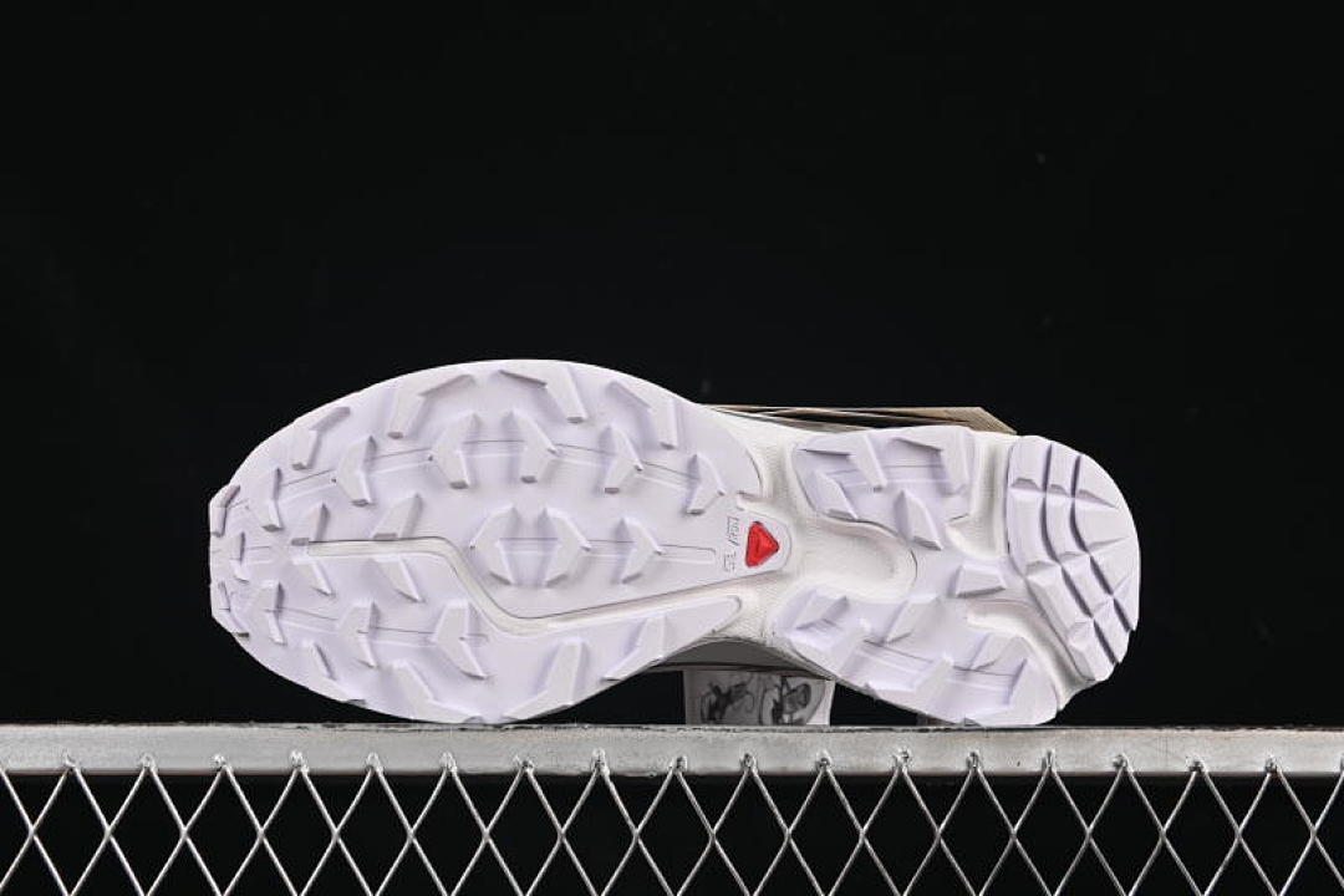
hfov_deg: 27.0
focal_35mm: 75
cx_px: 672
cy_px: 448
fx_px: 2800
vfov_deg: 18.2
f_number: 8
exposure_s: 1/80
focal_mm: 50
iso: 160
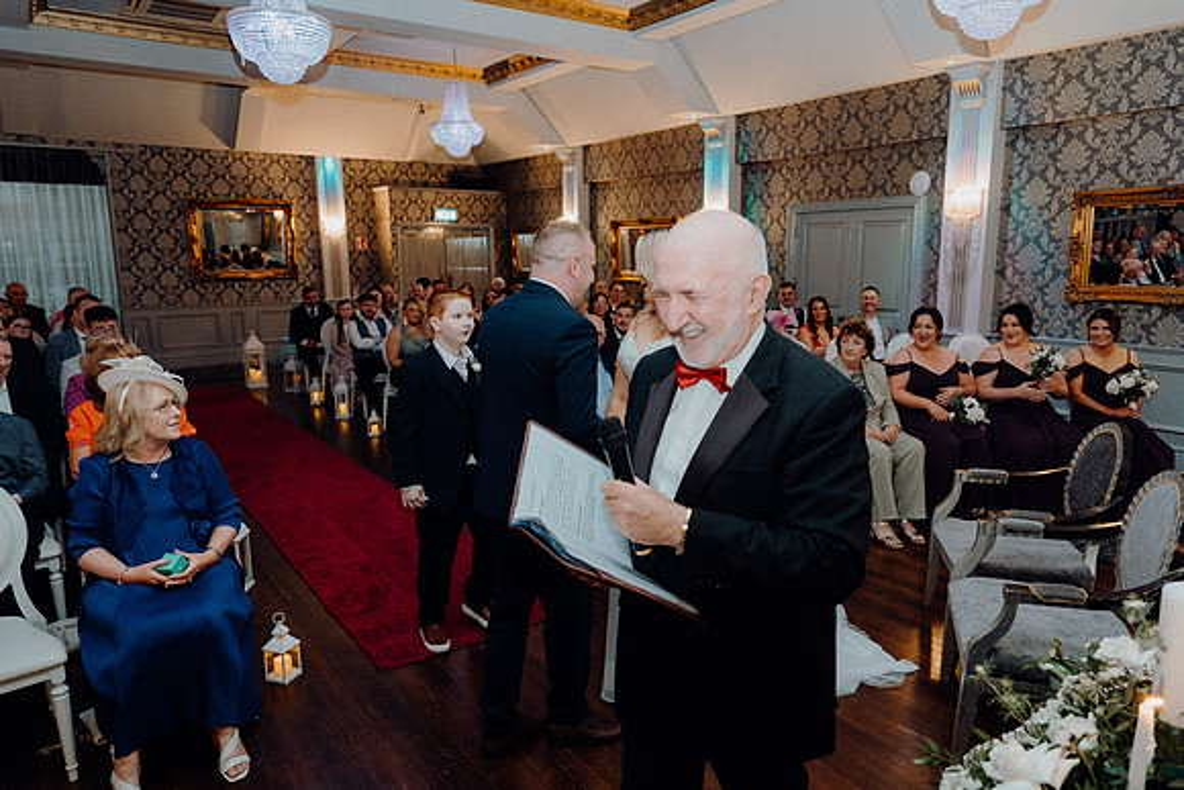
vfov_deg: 53.2
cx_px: 592
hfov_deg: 73.7
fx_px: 789
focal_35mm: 24
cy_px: 395
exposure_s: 1/160
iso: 2500
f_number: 3.5
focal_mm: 24
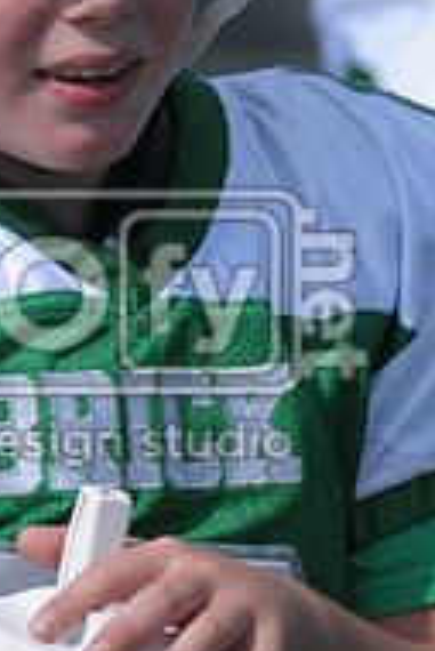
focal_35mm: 913
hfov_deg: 1.5
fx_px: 16517
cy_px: 317
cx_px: -75
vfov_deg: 2.3
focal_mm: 200
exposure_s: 1/6400
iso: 640
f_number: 4
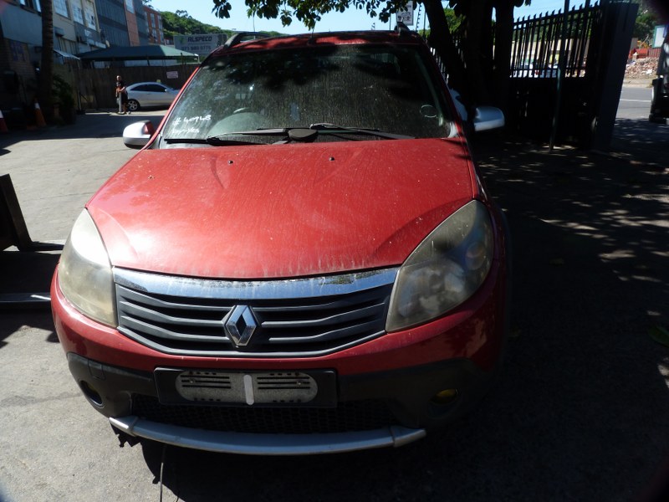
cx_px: 334
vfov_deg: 54.9
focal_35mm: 25
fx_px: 483
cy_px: 251
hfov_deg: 69.4
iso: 80
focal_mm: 4.5
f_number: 5
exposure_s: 1/250
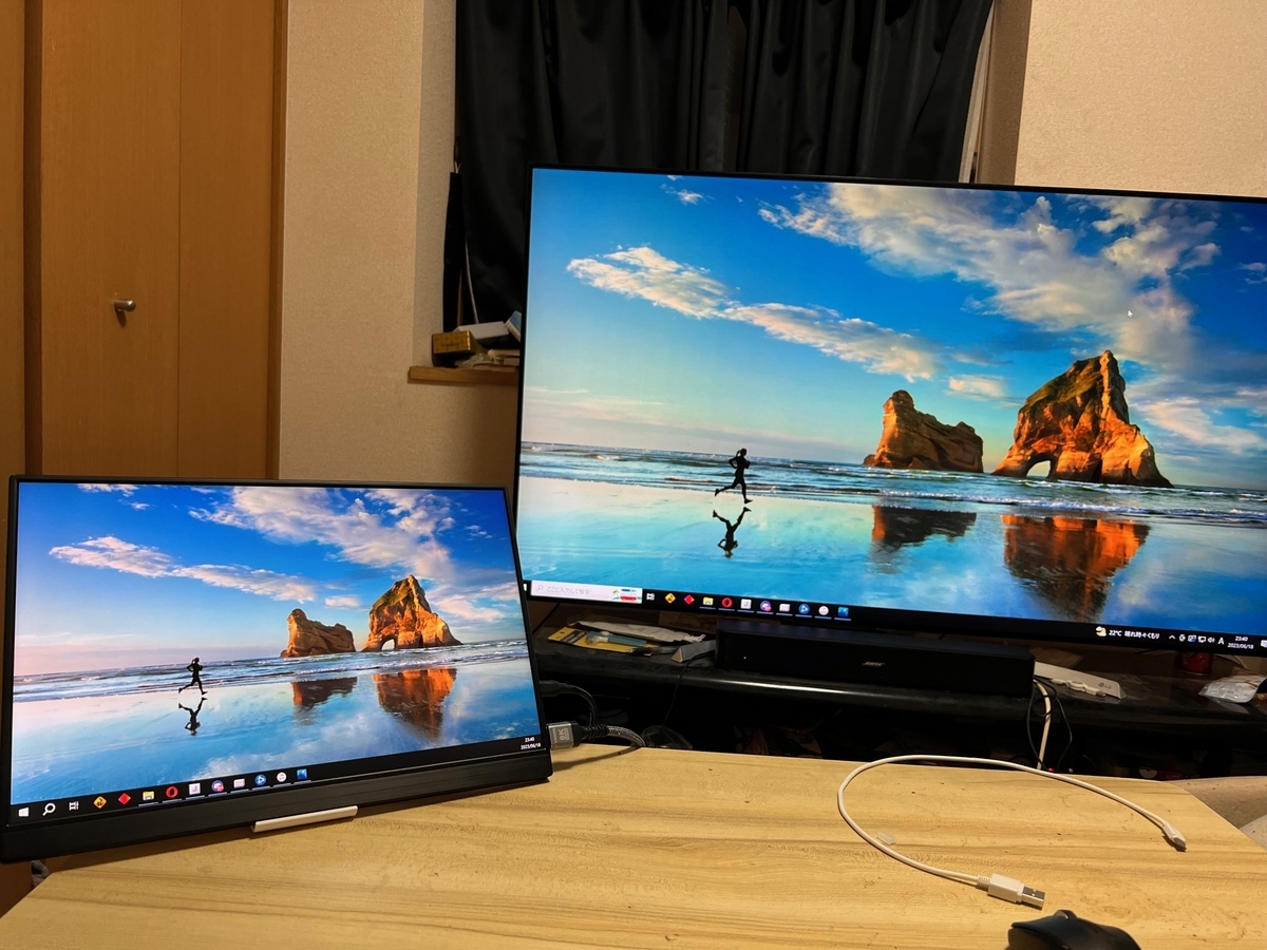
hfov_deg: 67.3
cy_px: 475
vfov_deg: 53.1
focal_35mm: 26
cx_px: 634
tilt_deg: -5.6
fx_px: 952
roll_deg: -3.3
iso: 125
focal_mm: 5.7
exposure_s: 1/120
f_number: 1.5
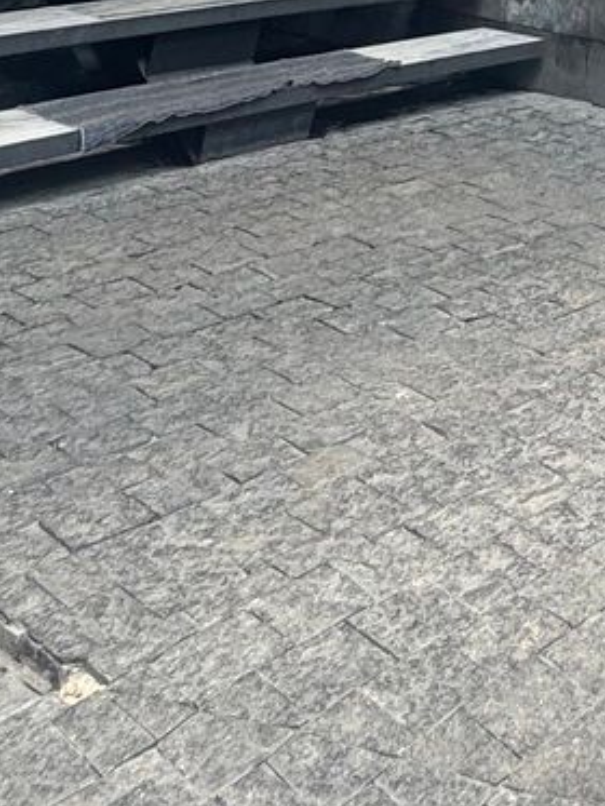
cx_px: 914
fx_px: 1397
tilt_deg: +8.6
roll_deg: -1.5
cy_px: -469
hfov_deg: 20.7
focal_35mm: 60
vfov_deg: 23.8
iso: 40
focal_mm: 2.22
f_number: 2.2
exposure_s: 1/107
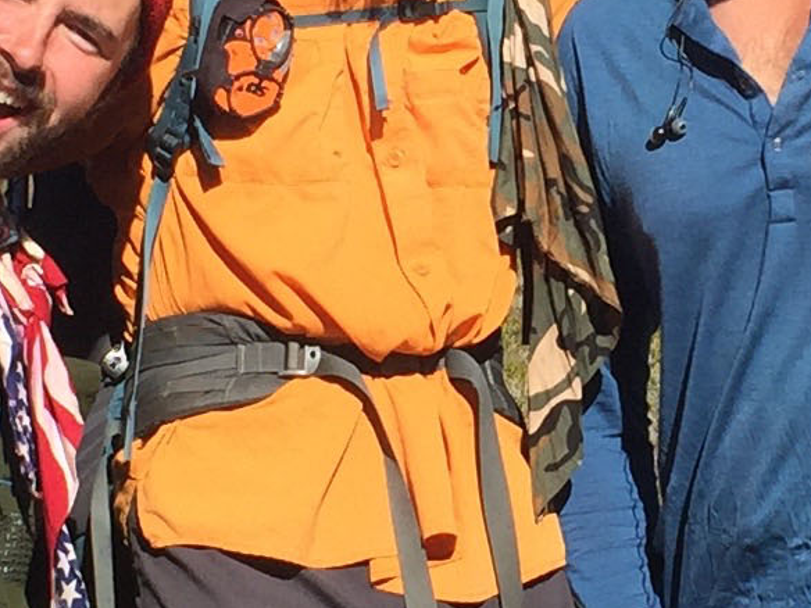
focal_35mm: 162
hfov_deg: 12.1
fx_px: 3795
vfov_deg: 9.2
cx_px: 676
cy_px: 337
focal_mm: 4.15
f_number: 2.2
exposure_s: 1/1799
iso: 32
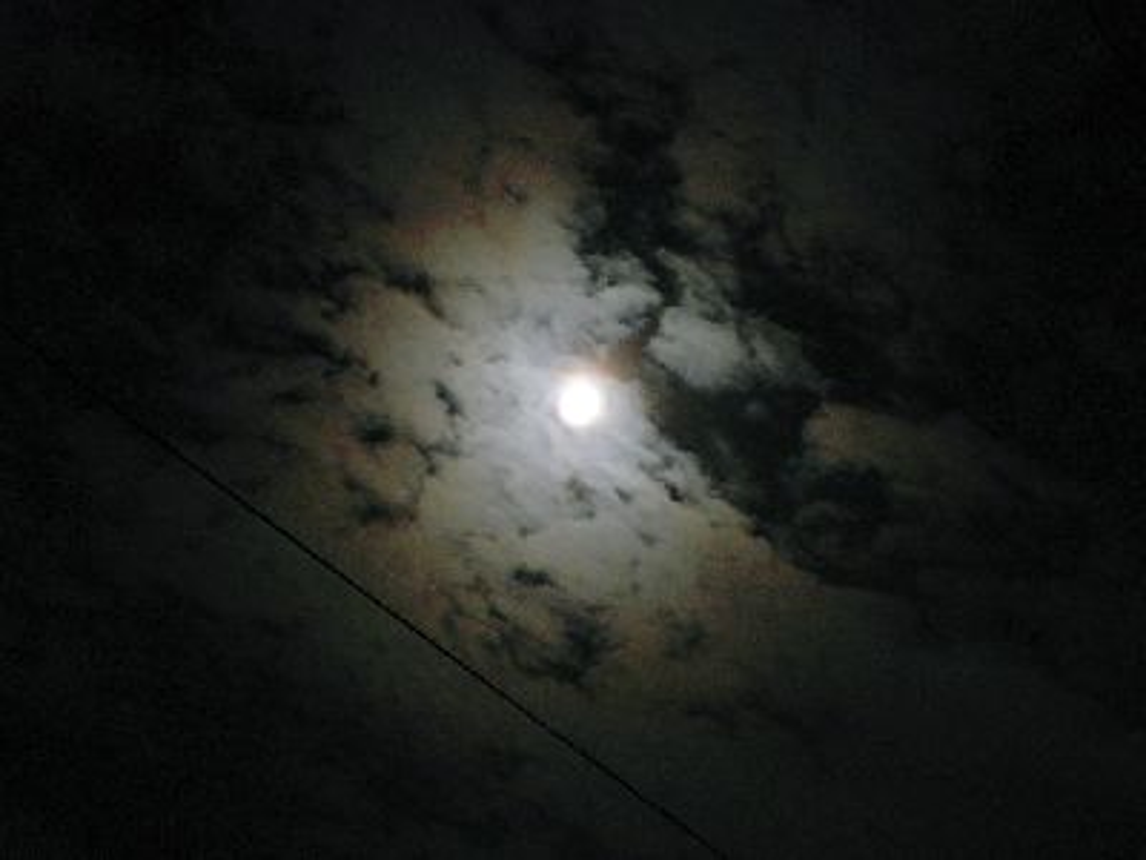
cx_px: 573
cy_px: 430
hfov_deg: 17.6
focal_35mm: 112
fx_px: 3708
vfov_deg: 13.2
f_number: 5.8
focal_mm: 20
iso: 500
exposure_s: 1
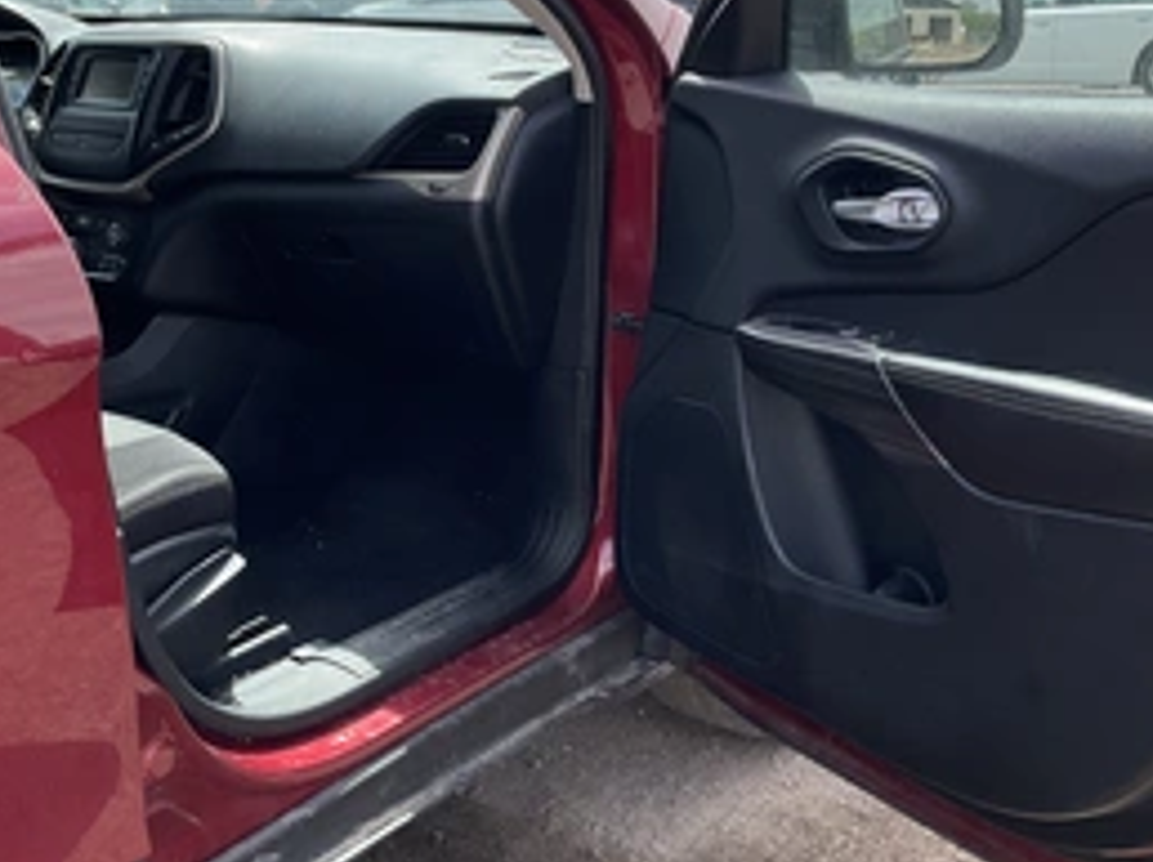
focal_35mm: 45
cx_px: 384
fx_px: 1497
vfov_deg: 32.1
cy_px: 357
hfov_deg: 41.6
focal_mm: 3
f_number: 1.8
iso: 25
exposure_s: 1/545
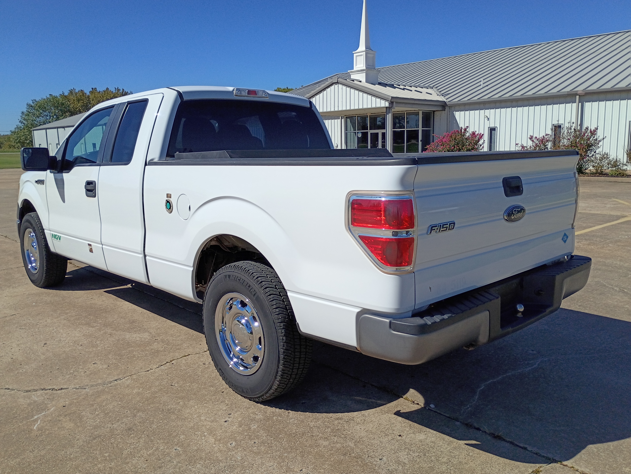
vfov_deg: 48.2
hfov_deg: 61.7
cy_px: 237
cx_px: 316
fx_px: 529
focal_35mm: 29
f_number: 1.8
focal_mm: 4.27
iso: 101
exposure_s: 1/2304
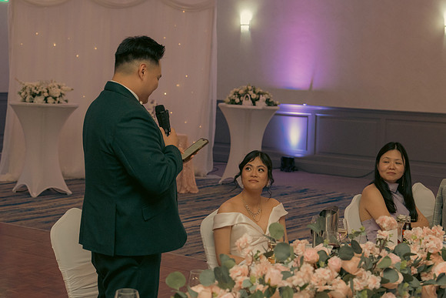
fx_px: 929
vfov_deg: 18.2
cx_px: 223
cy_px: 149
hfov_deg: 27.0
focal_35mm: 75
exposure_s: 1/160
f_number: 3.5
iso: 2500
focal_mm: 50
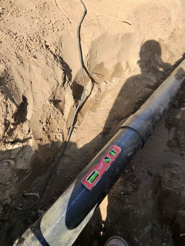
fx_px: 93
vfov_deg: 106.2
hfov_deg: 89.9
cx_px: 92
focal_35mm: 13
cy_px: 123
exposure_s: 1/345
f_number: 2.2
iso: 54
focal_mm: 2.24
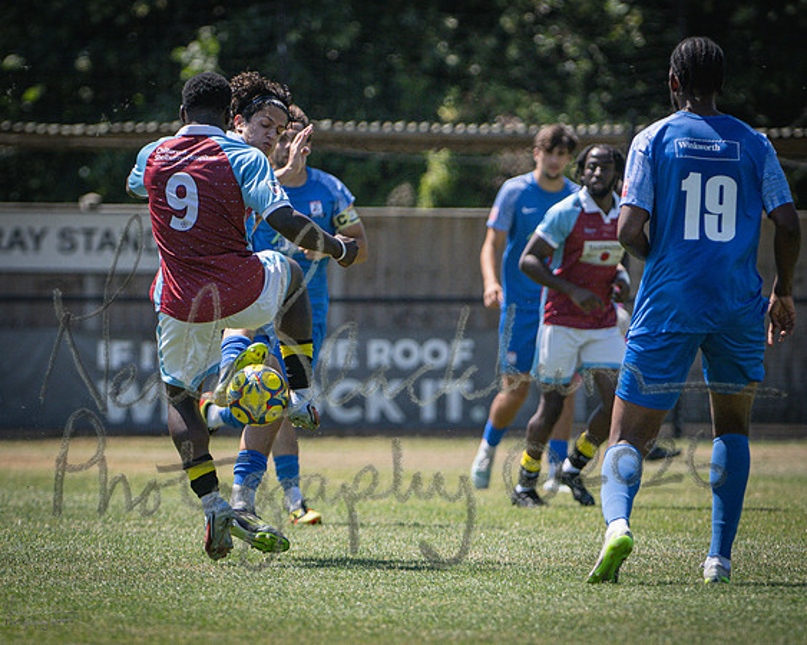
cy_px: 366
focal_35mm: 576
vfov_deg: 2.7
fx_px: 13747
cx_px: 295
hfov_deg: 3.4
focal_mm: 270
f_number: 4
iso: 400
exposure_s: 1/2500
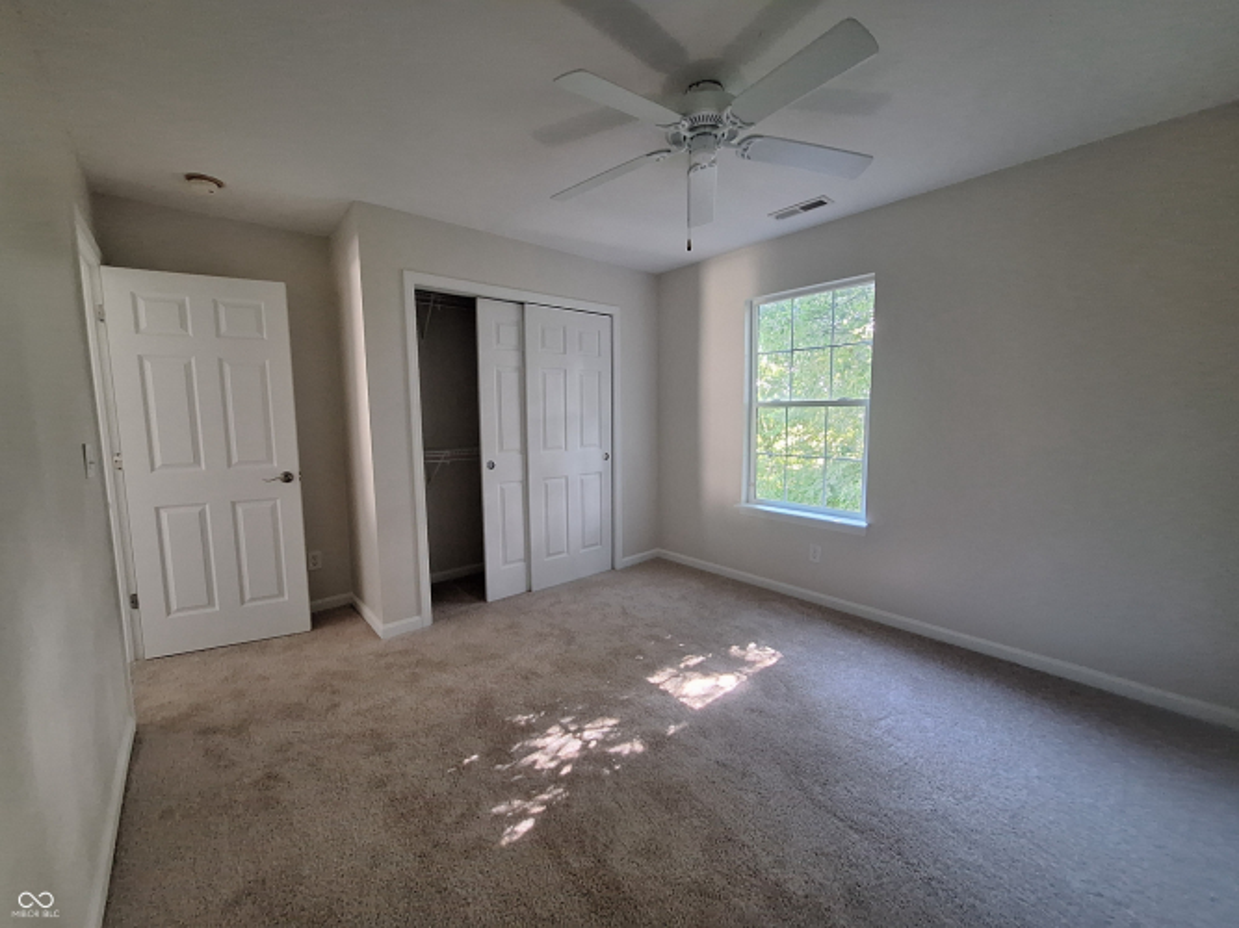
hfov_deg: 106.2
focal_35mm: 13
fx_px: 465
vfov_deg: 89.9
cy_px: 464
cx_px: 620
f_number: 2.2
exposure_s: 1/24
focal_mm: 1.74
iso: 250
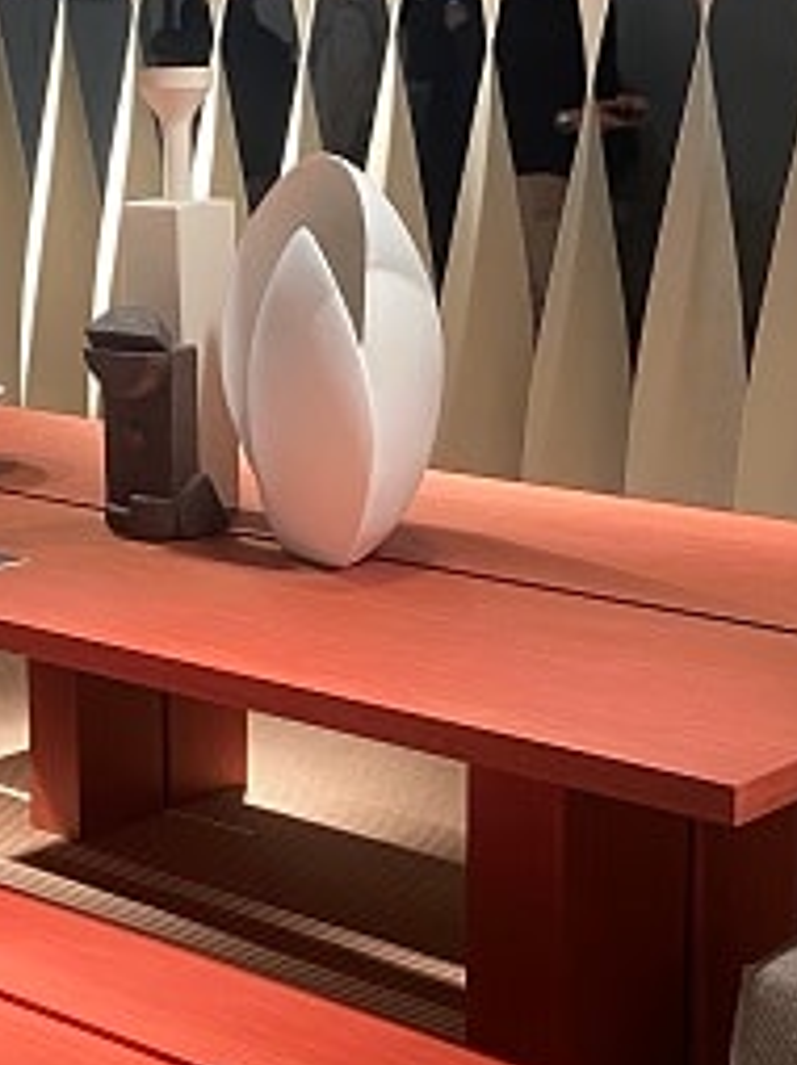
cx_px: 197
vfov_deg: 23.9
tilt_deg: -10.4
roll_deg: +0.6
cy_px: 541
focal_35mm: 82
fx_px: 2522
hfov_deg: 17.9
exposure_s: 1/50
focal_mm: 4.25
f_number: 1.8
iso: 160
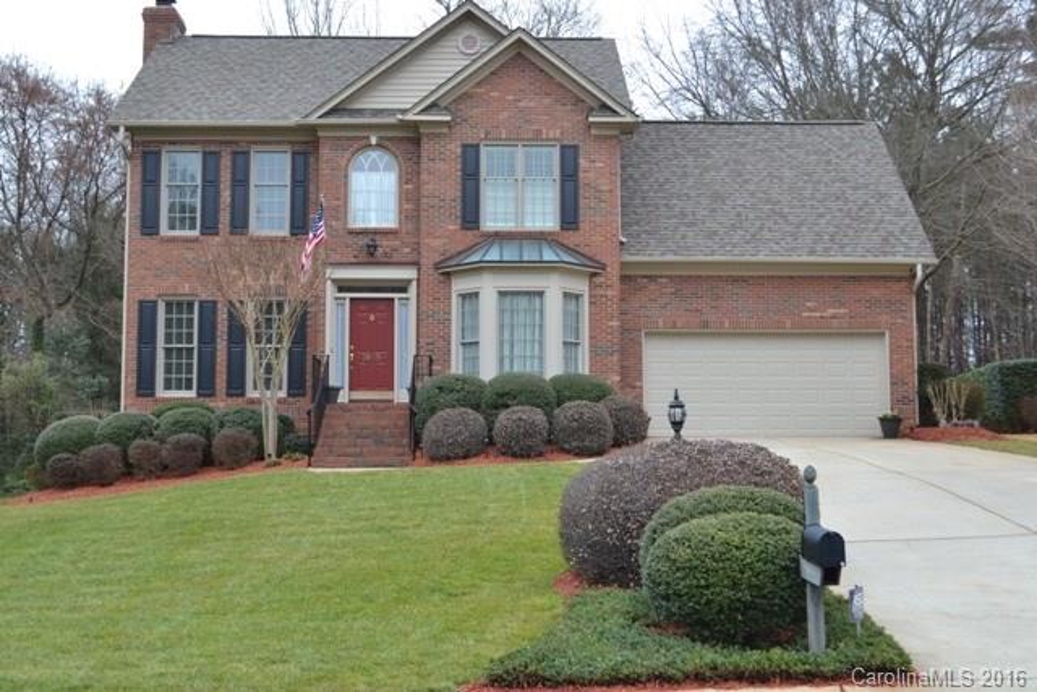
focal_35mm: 44
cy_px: 346
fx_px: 1253
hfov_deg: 45.0
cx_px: 518
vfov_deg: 30.9
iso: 140
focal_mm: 29
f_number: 5.6
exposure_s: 1/60
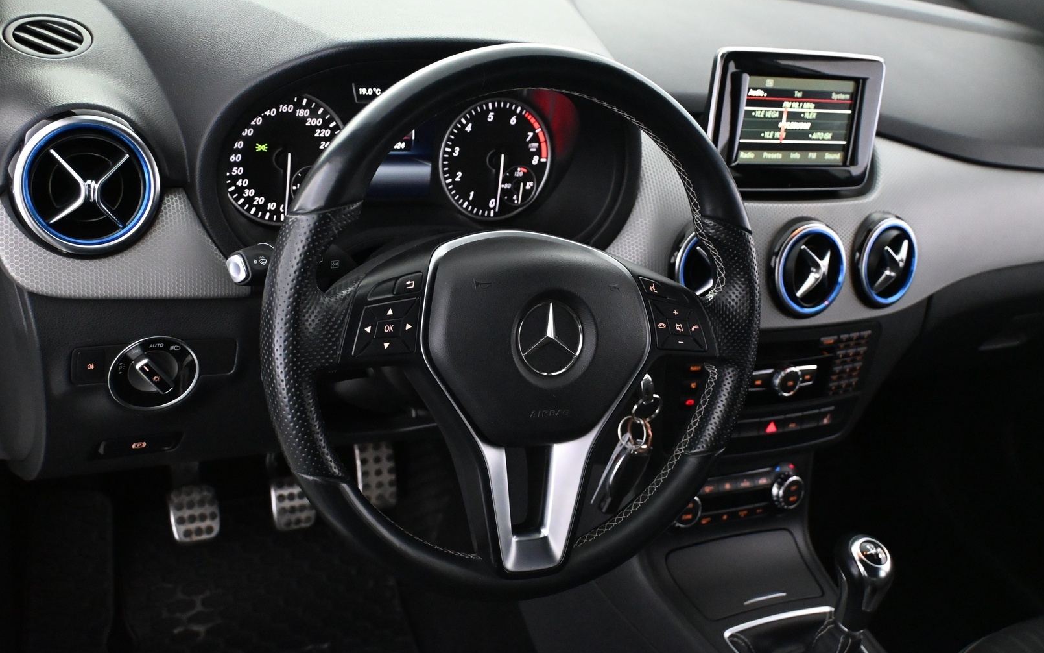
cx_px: 525
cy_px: 326
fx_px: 1138
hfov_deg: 49.3
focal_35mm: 40
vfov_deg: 32.0
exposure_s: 1/60
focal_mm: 26
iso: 5600
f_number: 4.5
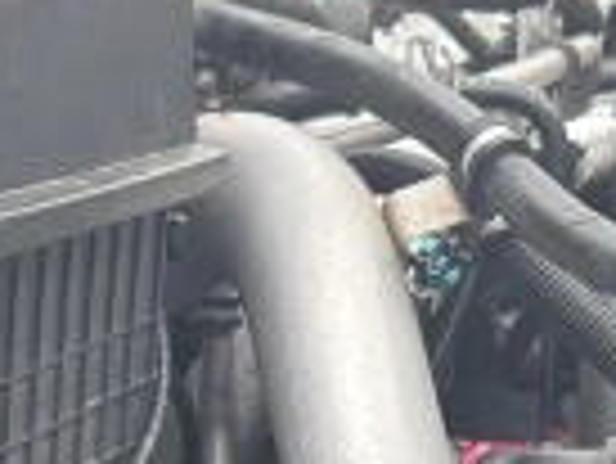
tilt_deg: -18.2
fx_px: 2494
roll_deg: +0.7
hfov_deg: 14.1
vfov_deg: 10.2
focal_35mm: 140
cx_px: 310
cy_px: 748
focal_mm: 6.76
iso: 80
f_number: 1.78
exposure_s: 1/467
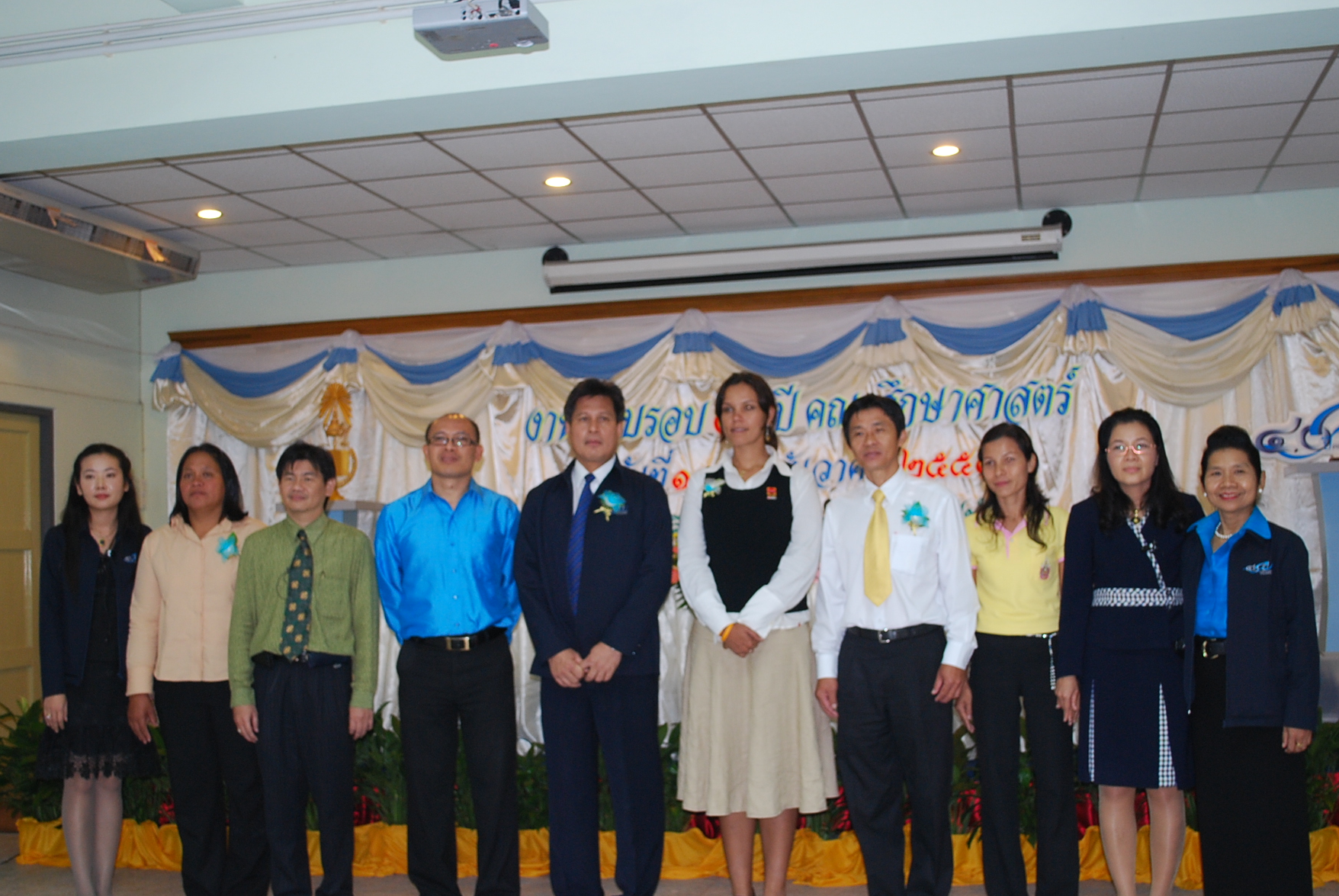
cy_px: 459
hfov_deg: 45.4
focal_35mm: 43
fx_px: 1601
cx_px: 679
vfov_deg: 31.3
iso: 400
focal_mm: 26
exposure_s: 1/25
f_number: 4.2
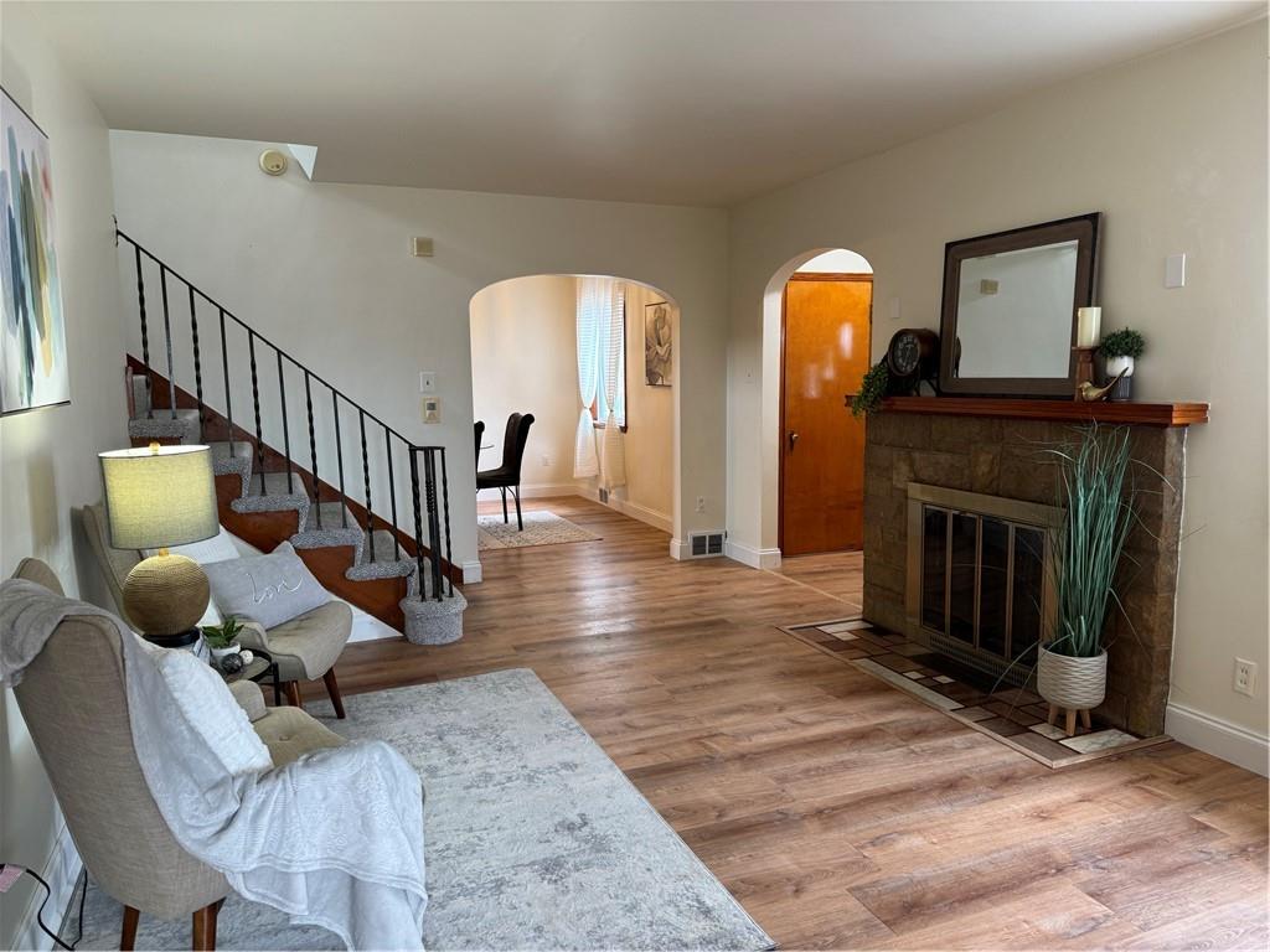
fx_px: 881
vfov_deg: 56.8
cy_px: 476
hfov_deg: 71.6
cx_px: 635
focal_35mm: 24
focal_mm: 6.86
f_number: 1.78
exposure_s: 1/60
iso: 125
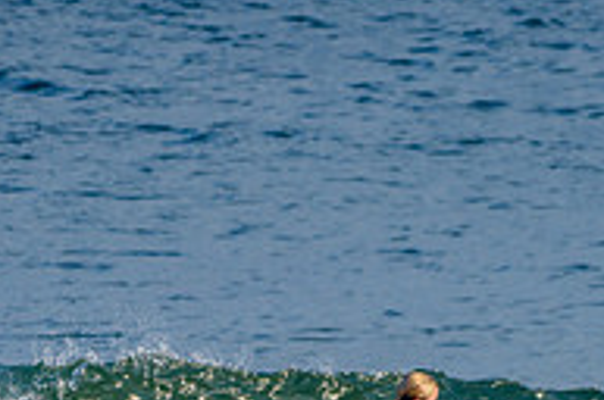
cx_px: 394
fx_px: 30887
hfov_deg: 1.1
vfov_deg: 0.7
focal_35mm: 1844
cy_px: 458
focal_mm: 500
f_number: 5.6
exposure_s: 1/1250
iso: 220
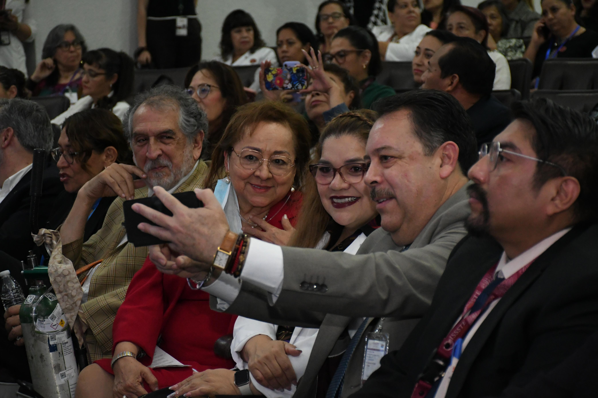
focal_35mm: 105
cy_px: 199
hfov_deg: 19.5
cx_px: 299
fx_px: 1744
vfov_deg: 13.0
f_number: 5
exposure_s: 1/160
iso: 5000
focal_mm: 70
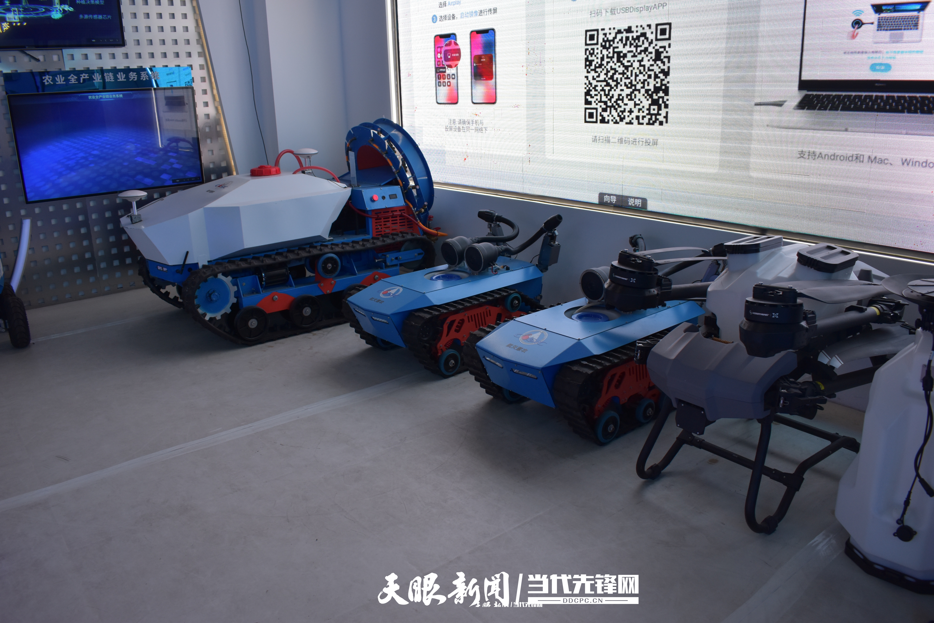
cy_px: 312
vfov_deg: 47.9
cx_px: 467
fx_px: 700
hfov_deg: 67.4
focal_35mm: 27
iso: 400
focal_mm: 18
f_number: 5
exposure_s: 1/100
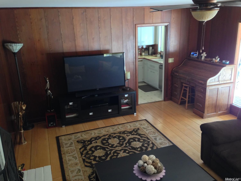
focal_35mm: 33
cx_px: 120
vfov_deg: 42.9
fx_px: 230
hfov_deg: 55.4
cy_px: 90
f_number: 2.4
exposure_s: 1/20
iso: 200
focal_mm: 4.12
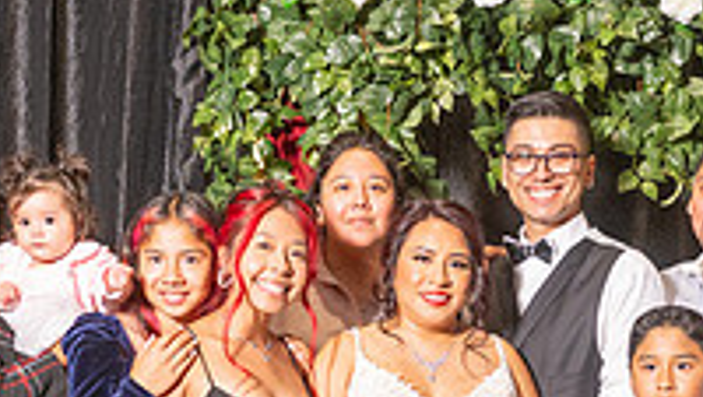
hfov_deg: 22.0
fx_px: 1810
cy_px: 518
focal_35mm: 97
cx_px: 373
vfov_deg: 12.2
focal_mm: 32
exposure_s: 1/200
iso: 800
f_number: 4
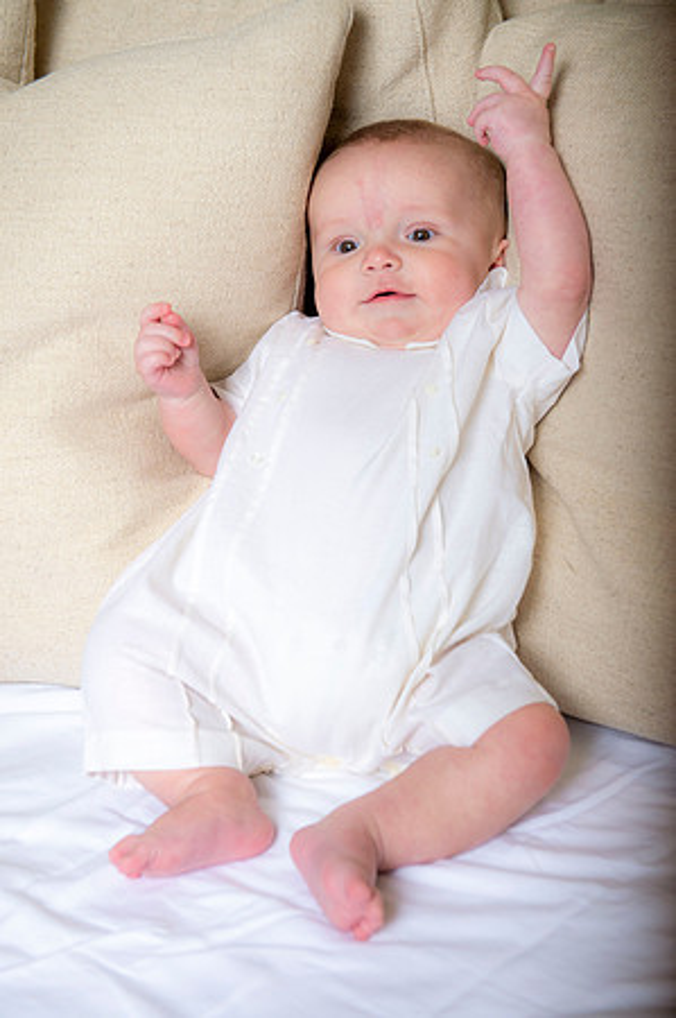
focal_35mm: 60
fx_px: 1694
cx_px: 338
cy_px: 509
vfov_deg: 33.4
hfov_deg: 22.6
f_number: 4.5
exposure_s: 1/250
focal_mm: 60
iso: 200
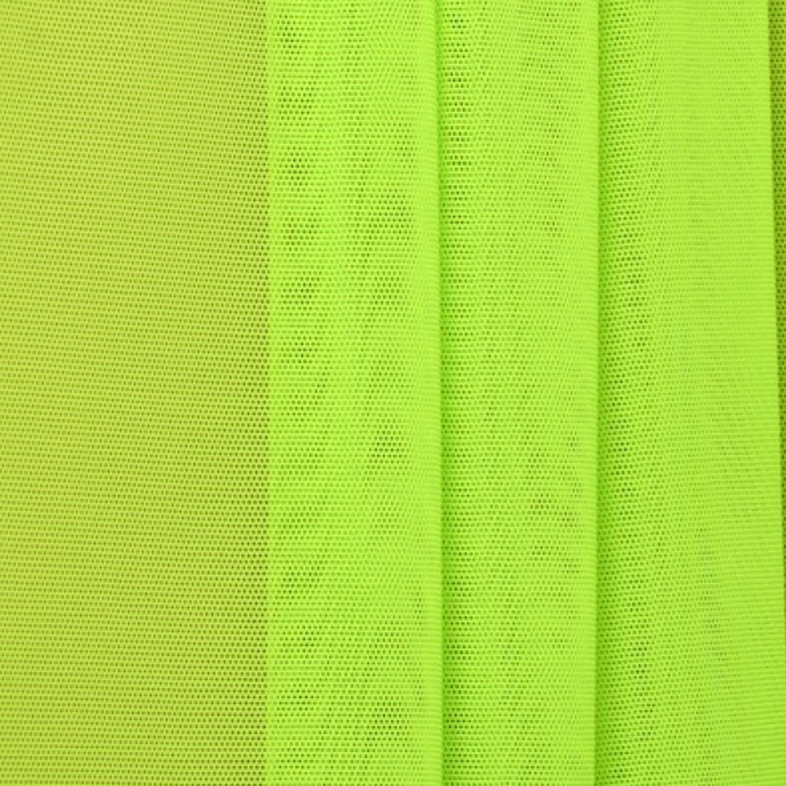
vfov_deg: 11.3
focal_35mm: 155
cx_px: 589
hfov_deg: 11.2
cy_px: 394
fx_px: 3982
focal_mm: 80
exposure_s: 1/800
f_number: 9
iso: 400
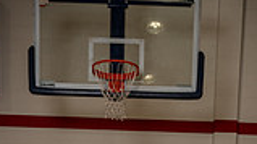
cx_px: 141
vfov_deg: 11.7
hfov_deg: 24.8
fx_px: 585
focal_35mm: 86
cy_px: 333
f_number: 5.6
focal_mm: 29
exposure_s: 1/250
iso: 125
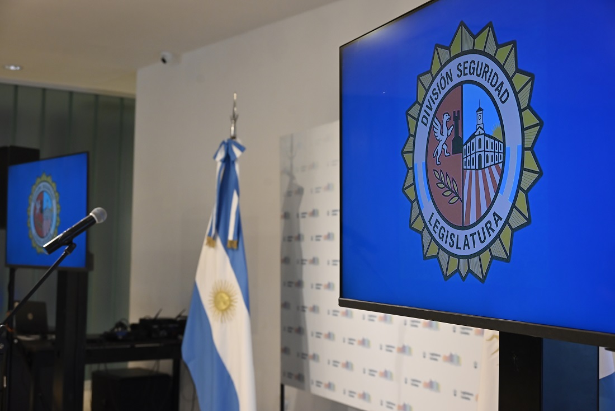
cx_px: 308
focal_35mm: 48
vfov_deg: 28.1
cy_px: 206
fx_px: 820
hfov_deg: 41.1
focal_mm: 48
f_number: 5.6
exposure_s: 1/125
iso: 2200
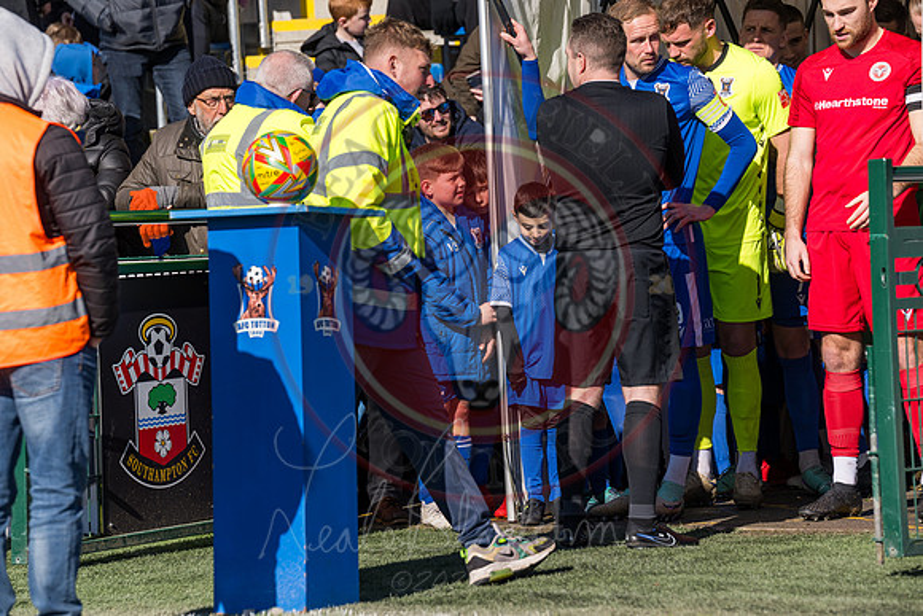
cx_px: 462
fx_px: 4103
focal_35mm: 160
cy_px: 308
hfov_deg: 12.8
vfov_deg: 8.6
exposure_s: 1/1600
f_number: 5
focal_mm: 160
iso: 100
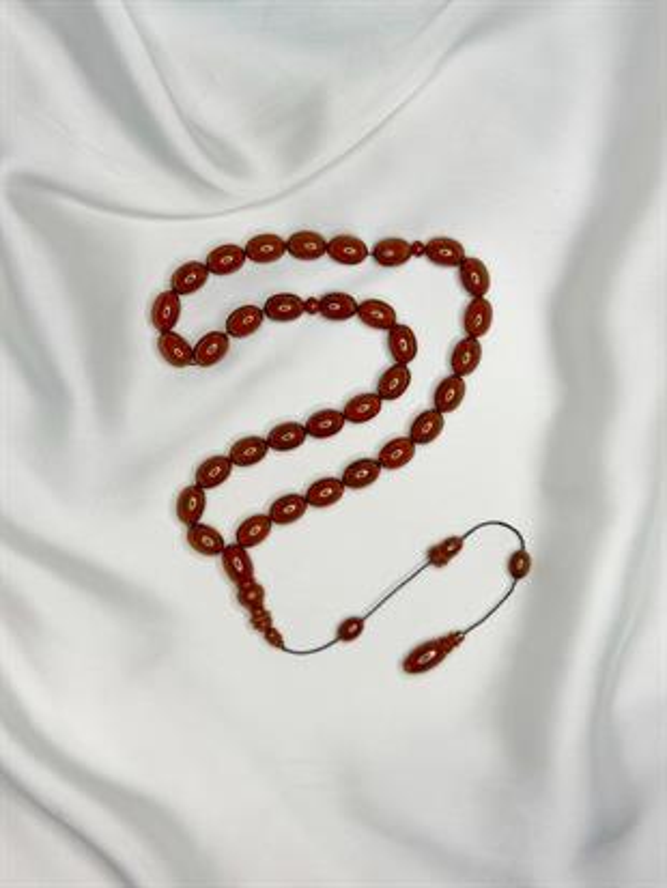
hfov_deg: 30.3
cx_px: 334
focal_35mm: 48
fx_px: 1233
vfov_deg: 39.6
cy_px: 444
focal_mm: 6.76
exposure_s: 1/100
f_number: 1.78
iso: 50
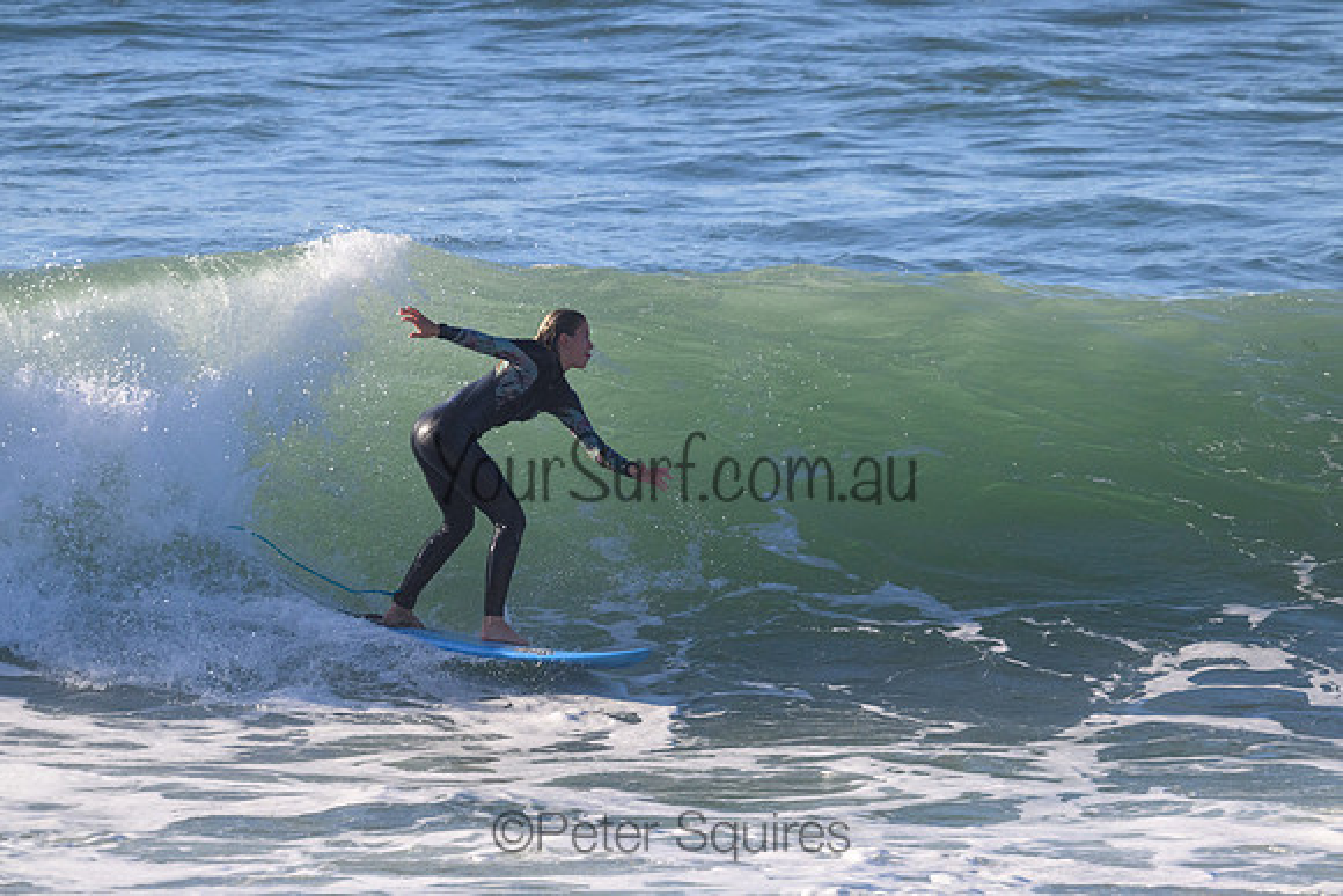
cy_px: 448
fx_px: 19403
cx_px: 672
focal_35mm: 520
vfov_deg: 2.6
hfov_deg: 4.0
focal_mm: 520
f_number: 11
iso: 1800
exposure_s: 1/2000
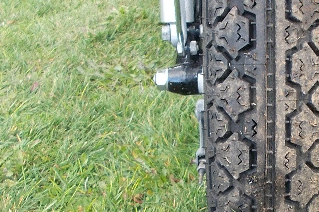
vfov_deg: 19.6
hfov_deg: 28.8
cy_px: 195
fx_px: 602
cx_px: 270
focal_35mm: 68
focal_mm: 4.6
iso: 125
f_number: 3.2
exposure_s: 1/25
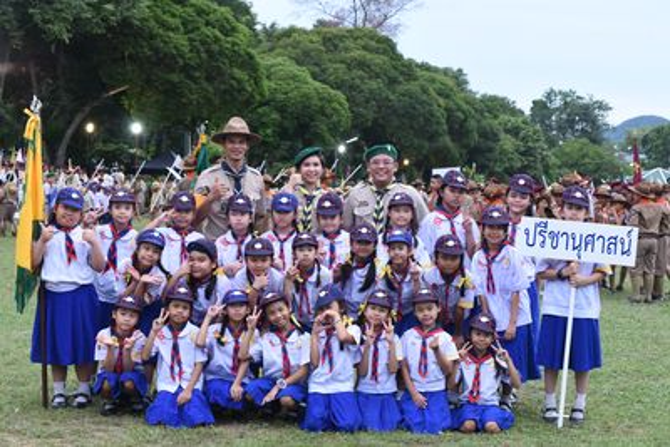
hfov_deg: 27.0
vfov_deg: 18.2
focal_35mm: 75
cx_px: 335
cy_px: 224
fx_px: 1396
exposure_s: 1/40
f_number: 8
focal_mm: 75
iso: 1250
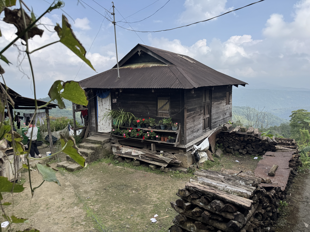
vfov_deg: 56.8
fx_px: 215
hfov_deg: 71.6
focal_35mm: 24
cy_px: 116
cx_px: 155
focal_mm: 6.76
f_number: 1.78
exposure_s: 1/2604
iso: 80
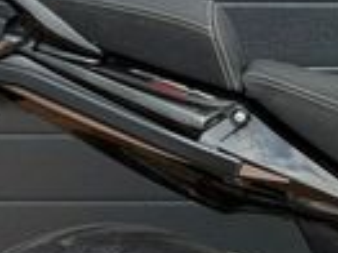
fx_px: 2283
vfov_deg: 6.3
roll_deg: -0.6
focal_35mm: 234
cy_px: 207
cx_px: 516
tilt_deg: -15.9
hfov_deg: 8.3
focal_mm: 6.76
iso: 100
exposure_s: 1/2208
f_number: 1.78
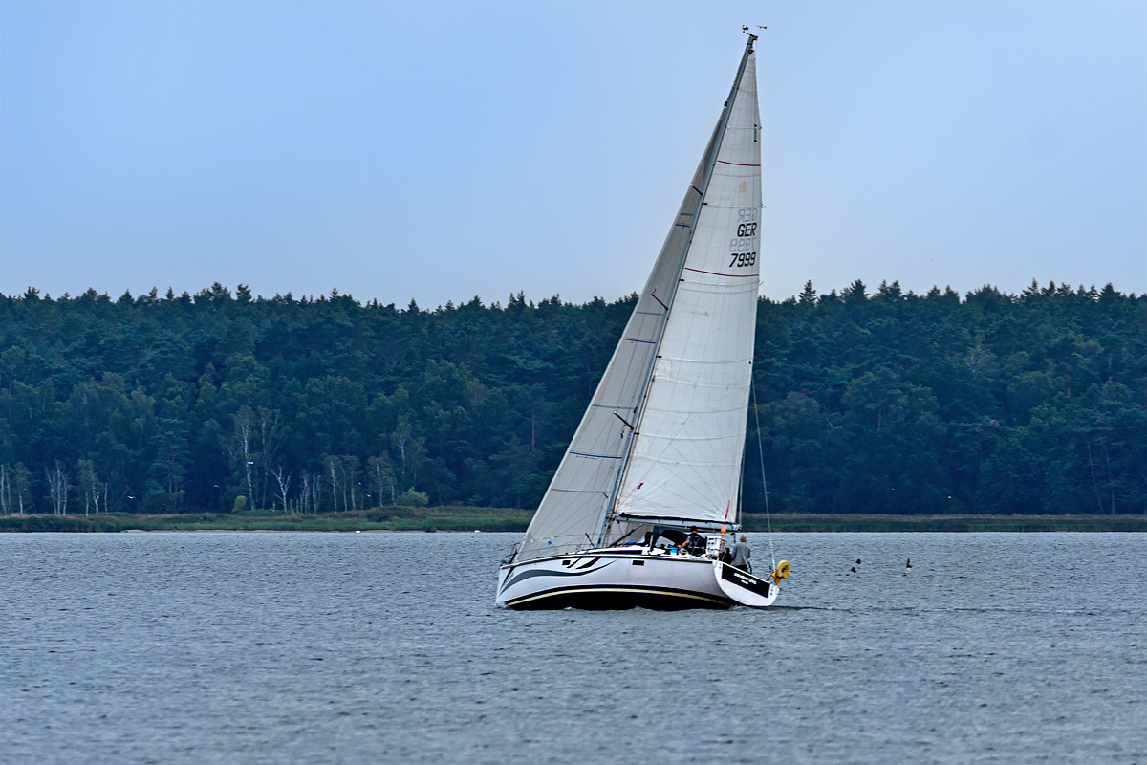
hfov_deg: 2.7
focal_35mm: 750
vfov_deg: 1.8
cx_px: 574
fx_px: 23894
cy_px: 382
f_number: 7.1
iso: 400
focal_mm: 500
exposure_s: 1/320
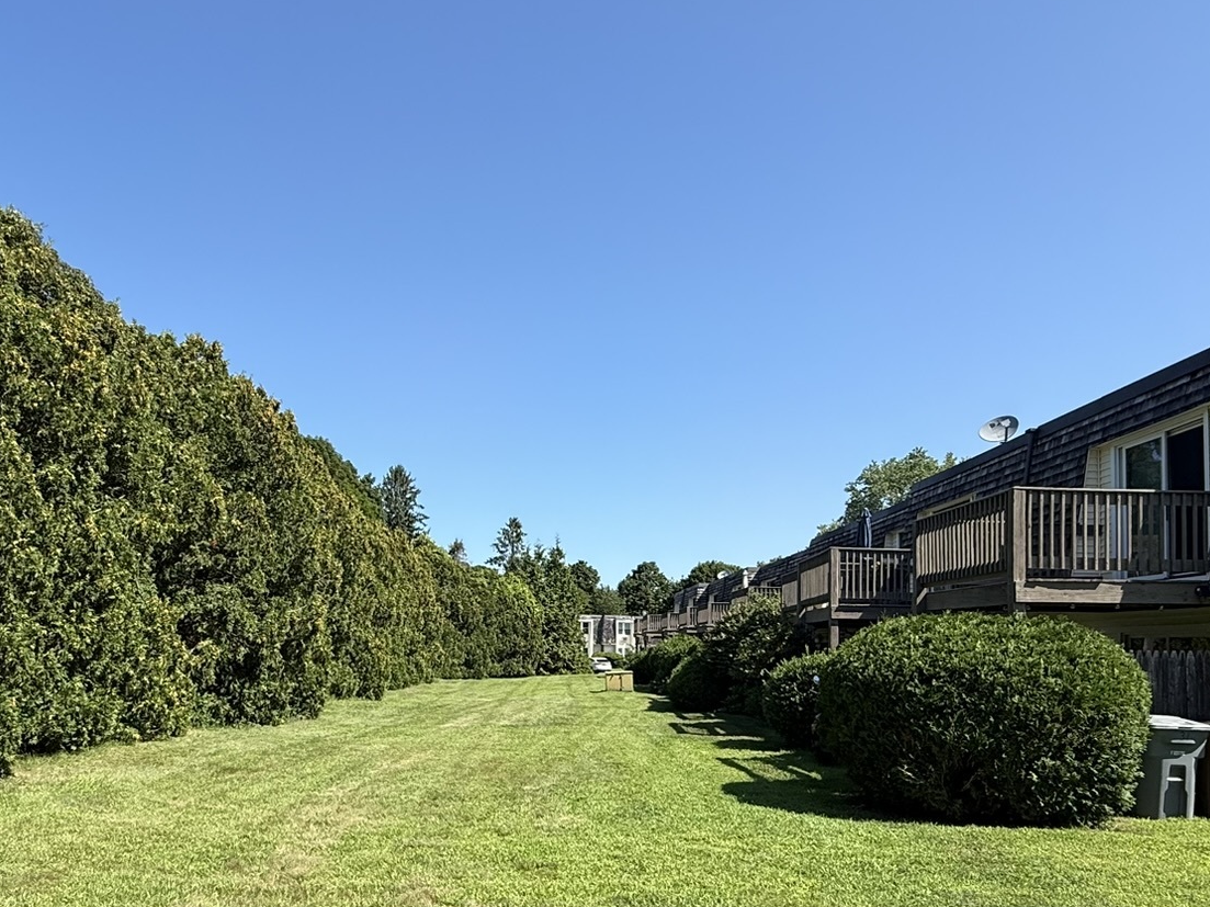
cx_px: 542
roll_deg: -0.5
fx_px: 909
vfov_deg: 52.0
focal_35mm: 26
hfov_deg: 67.1
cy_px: 606
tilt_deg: +3.3
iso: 50
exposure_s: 1/1399
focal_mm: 2.22
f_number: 2.2
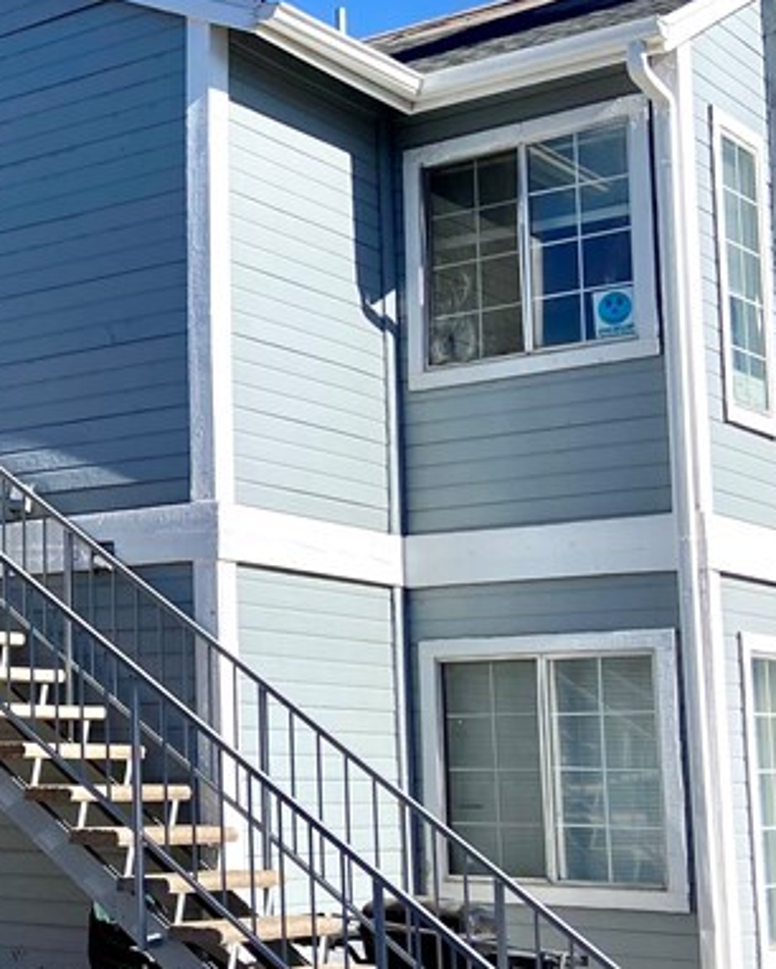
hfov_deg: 21.4
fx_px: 1951
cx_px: -58
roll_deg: +0.3
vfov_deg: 27.9
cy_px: 497
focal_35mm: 68
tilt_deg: +6.7
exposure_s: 1/2817
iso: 32
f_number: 1.8
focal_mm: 4.25
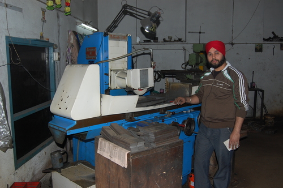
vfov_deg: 39.9
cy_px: 94
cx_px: 142
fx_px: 259
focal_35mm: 33
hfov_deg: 57.3
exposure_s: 1/125
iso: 200
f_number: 5
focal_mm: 22
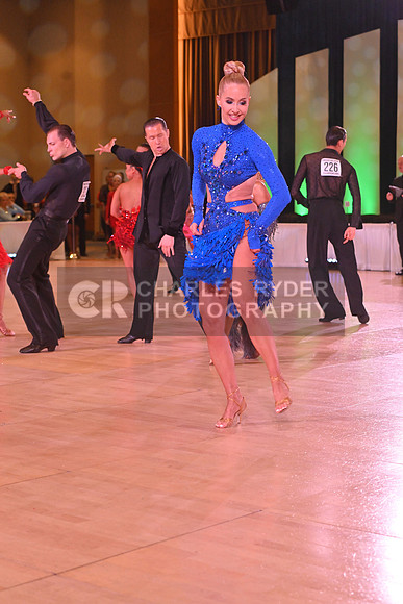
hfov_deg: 19.5
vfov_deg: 28.8
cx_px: 202
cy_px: 302
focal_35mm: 70
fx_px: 1175
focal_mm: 70
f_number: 5
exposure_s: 1/400
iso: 2000
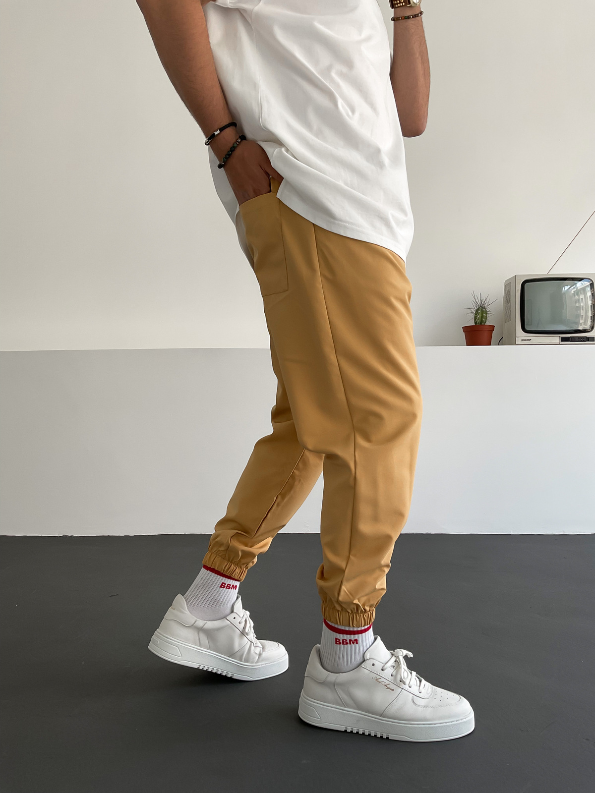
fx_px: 665
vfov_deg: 61.7
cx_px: 298
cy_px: 396
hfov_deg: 48.2
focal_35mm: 29
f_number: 1.8
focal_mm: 3
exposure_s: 1/120
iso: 32
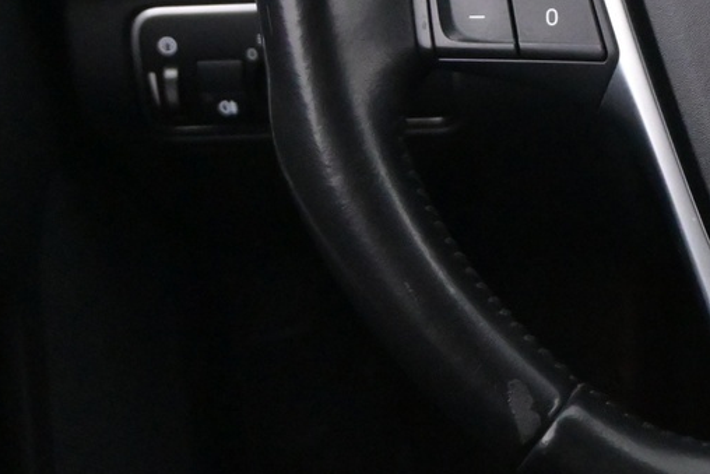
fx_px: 2734
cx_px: 927
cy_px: -50
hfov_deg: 14.2
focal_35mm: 139
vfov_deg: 9.8
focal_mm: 29
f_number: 4.8
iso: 5000
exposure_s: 1/50
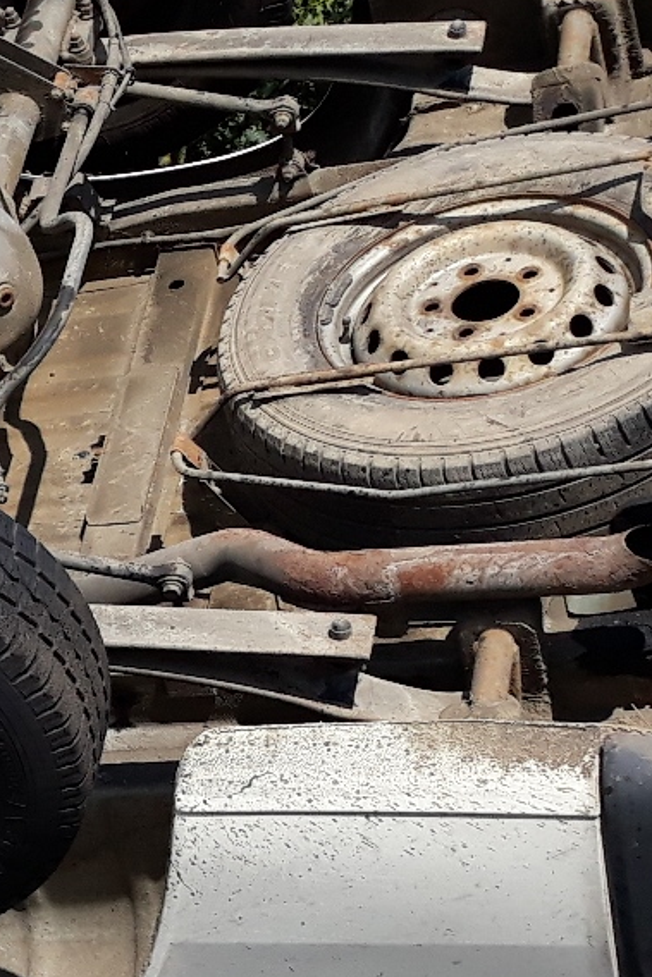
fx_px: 2769
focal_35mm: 102
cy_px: 814
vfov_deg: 19.8
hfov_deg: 11.9
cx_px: -680
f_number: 1.7
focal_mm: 3.71
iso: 40
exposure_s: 1/1852
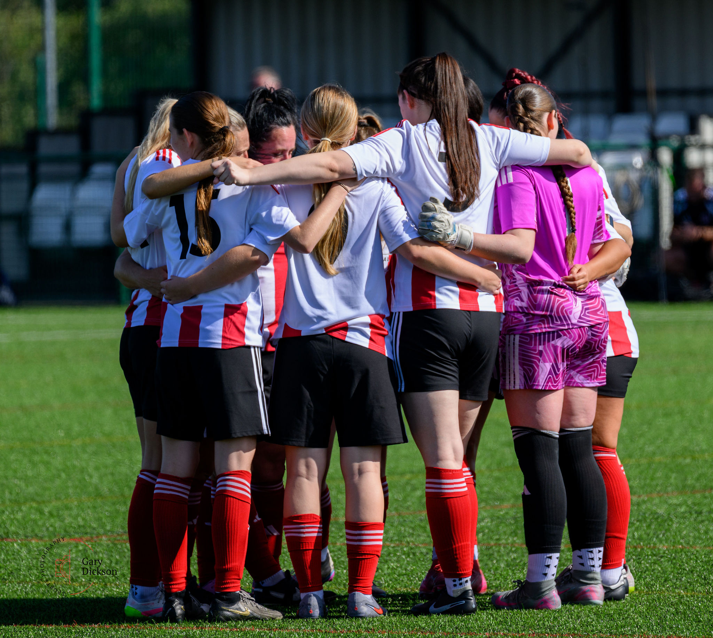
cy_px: 270
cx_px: 427
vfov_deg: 3.8
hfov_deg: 4.3
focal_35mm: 430
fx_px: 9506
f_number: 5.3
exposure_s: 1/1000
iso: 220
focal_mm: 310
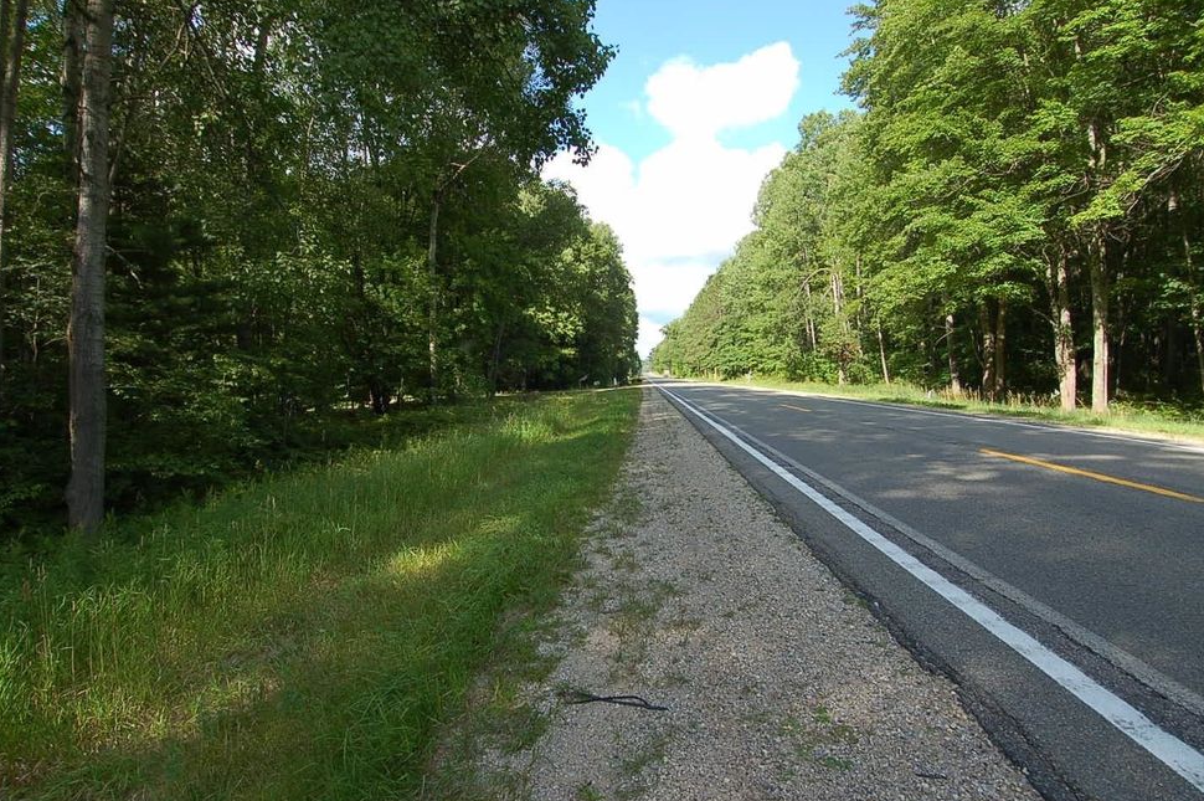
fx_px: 635
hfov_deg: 87.0
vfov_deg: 64.5
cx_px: 608
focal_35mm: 19
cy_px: 399
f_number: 7.1
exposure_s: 1/200
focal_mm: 12
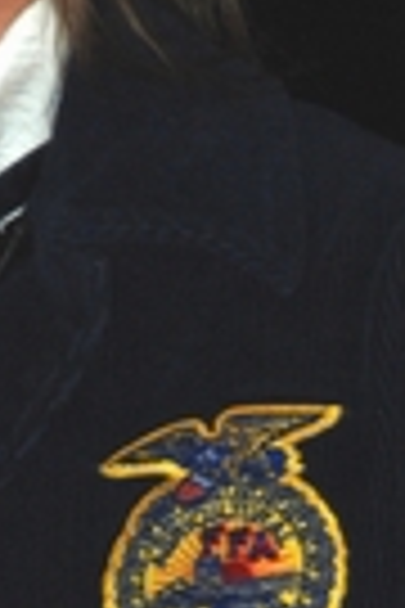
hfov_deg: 1.2
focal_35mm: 1126
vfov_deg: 1.8
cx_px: 216
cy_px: 464
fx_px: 18996
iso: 250
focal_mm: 135
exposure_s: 1/60
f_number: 5.6
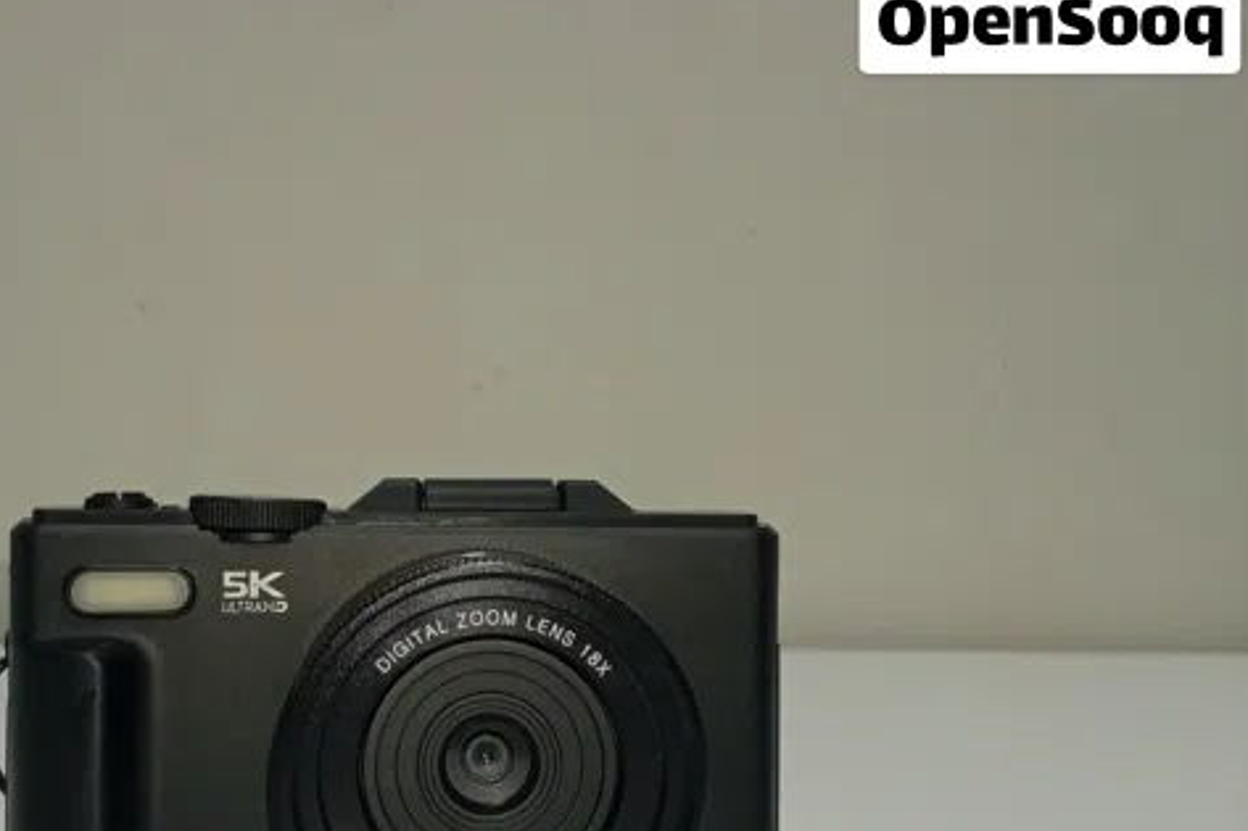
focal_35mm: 38
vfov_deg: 35.0
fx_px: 1317
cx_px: 462
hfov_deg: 50.2
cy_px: 454
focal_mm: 3.98
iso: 233
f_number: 1.8
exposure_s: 1/33.3
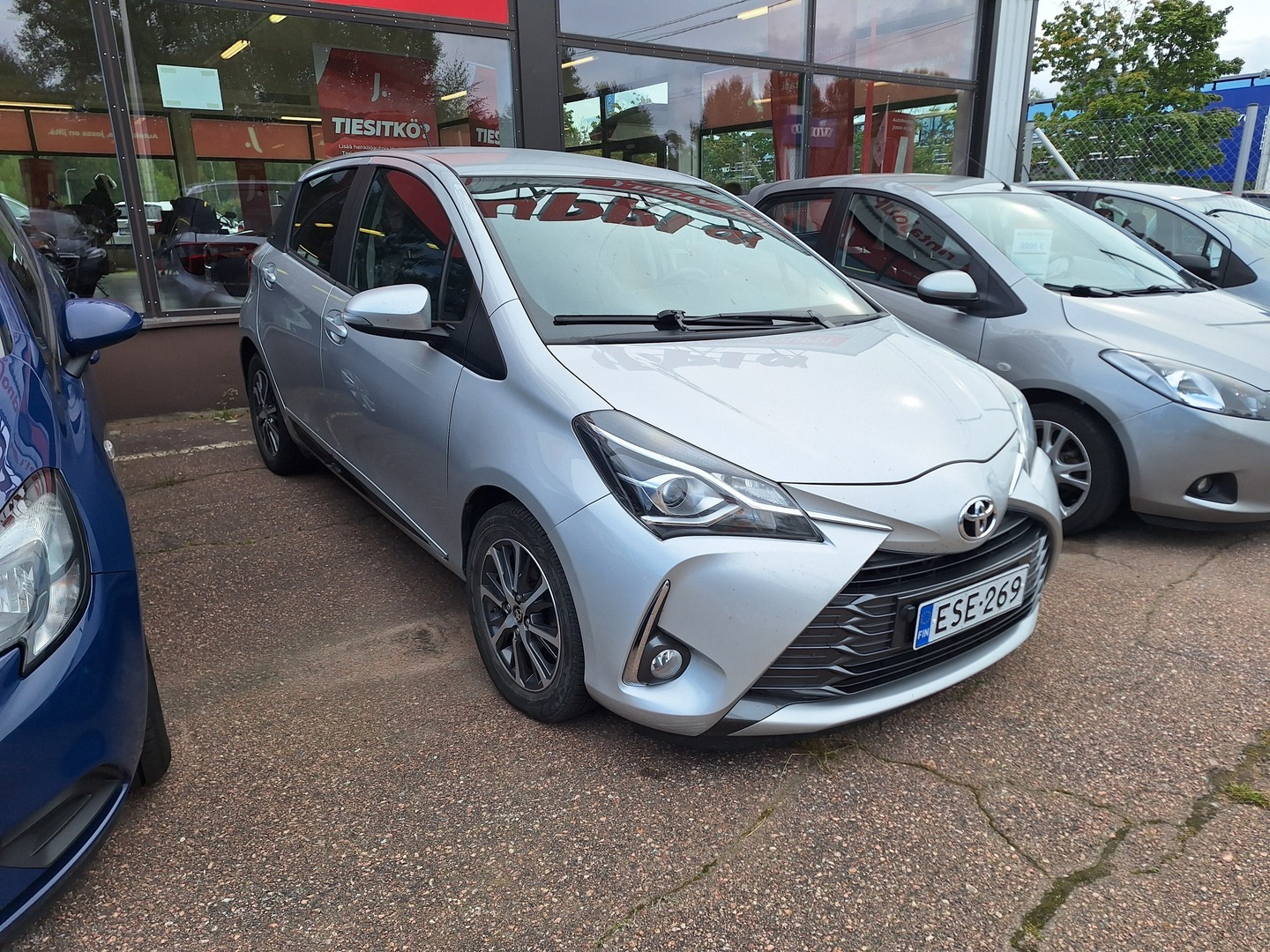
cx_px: 635
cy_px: 476
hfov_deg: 73.9
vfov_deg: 58.9
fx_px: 844
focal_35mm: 23
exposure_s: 1/1131
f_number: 1.8
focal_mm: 5.54
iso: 40
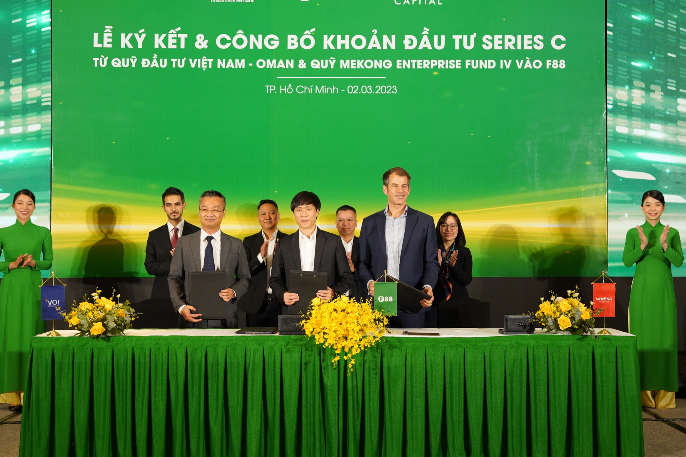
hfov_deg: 42.7
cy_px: 219
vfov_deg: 29.2
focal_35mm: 46
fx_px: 878
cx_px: 334
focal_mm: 41.1
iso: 1600
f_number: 5.6
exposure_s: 1/100
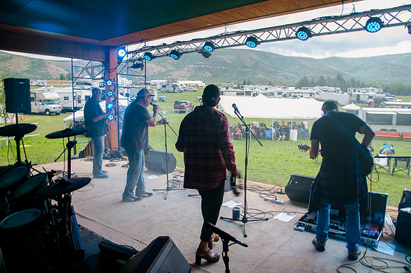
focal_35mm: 25
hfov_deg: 71.0
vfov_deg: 50.8
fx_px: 288
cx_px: 206
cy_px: 136
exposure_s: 1/30
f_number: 7.1
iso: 200
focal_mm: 24
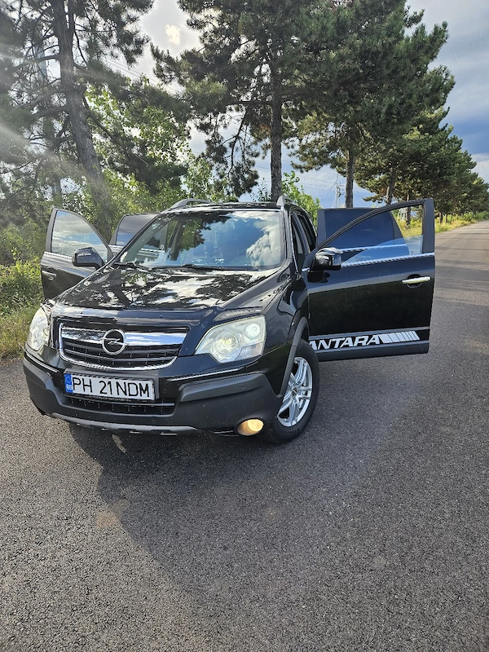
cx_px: 244
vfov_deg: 73.9
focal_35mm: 23
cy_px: 326
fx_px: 433
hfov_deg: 58.9
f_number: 1.8
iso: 25
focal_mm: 5.4
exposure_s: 1/286
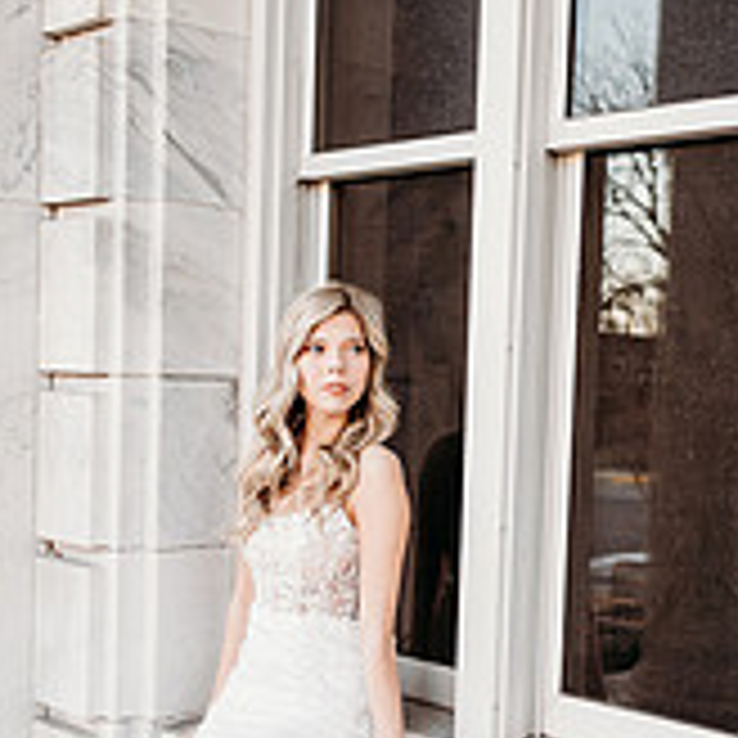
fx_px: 1351
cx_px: 351
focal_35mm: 56
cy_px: 464
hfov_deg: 30.6
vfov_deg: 30.4
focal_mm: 24
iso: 320
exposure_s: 1/320
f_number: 2
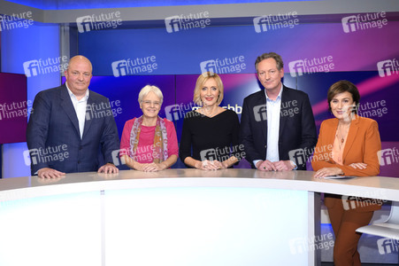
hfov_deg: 47.4
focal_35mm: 41
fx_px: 454
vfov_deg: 32.6
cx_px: 200
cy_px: 133
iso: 1600
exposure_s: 1/125
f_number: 5
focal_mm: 41
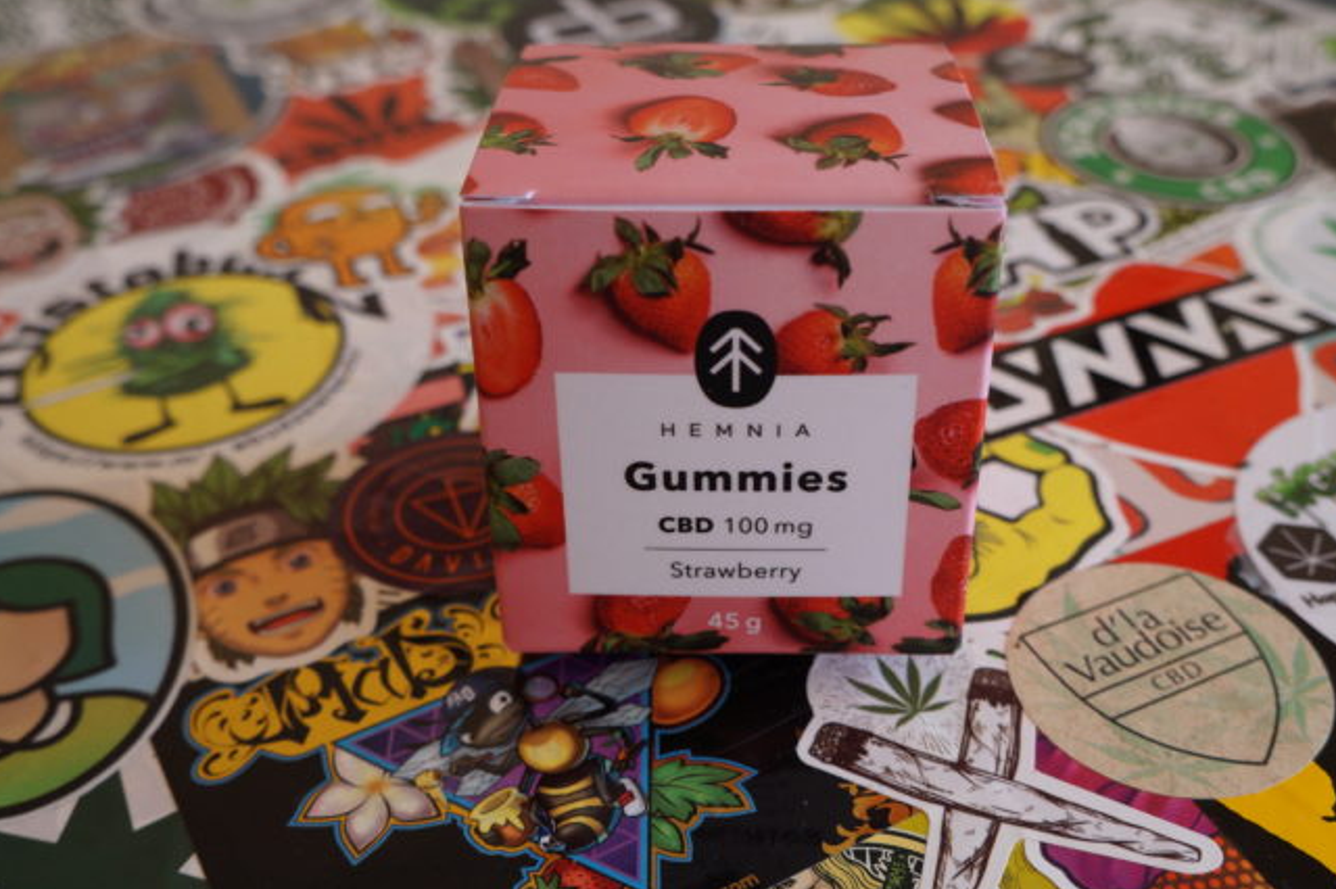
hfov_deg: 53.1
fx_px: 1335
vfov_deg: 36.8
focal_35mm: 36
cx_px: 724
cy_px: 475
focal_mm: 20
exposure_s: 1/250
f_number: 5
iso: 400
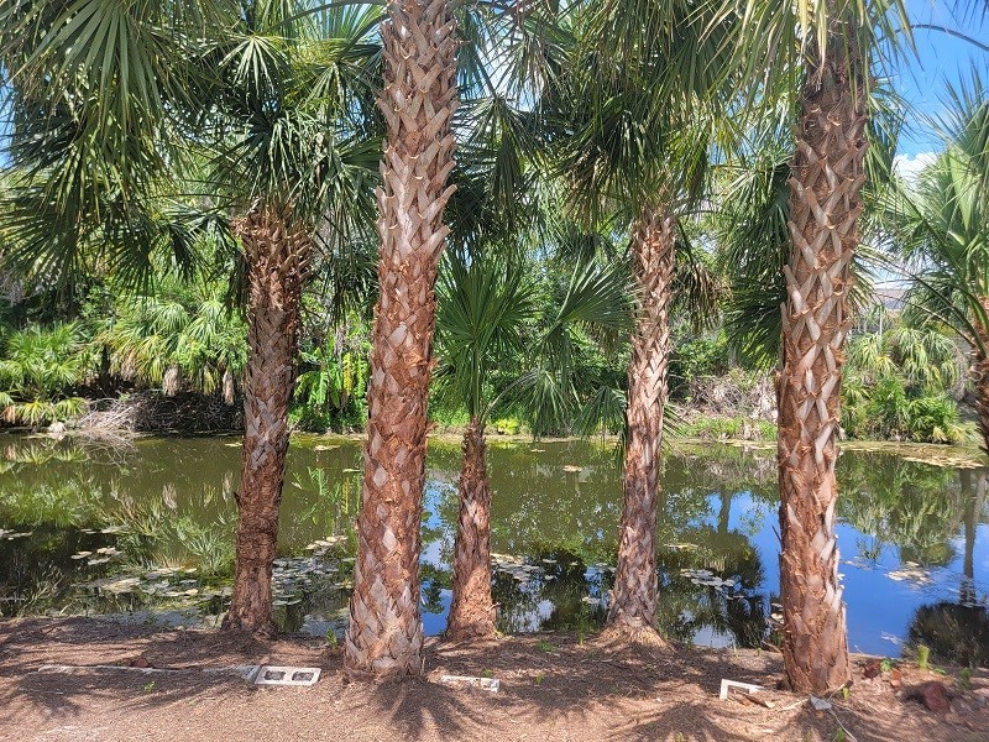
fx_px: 686
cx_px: 494
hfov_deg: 71.6
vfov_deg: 56.8
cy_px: 371
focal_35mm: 24
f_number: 1.8
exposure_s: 1/257
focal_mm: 6.7
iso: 16
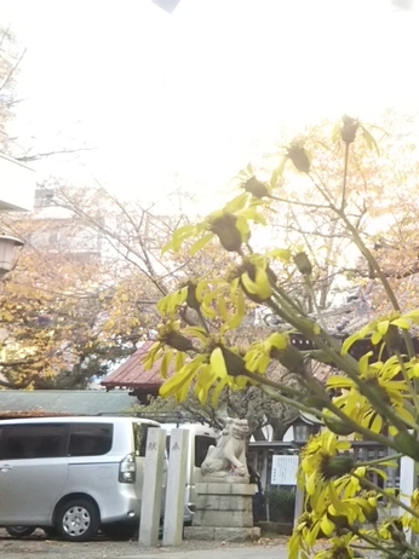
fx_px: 1260
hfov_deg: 18.0
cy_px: 171
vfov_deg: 24.9
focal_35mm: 78
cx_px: 490
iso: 64
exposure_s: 1/120
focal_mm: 4
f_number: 2.2
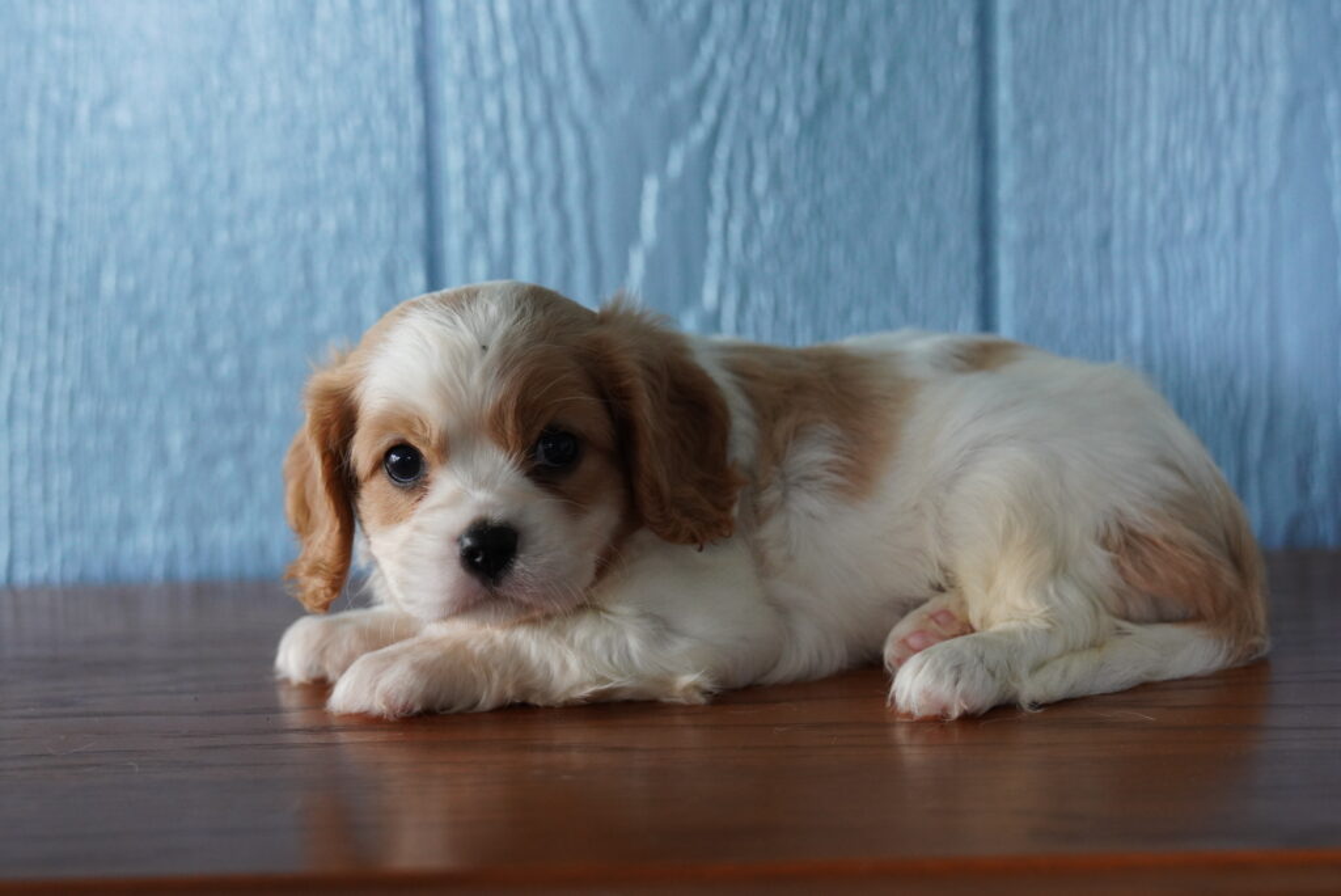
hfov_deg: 32.6
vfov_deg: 22.1
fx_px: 2292
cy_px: 448
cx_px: 670
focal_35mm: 62
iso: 1600
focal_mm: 41
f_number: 3.2
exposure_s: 1/160
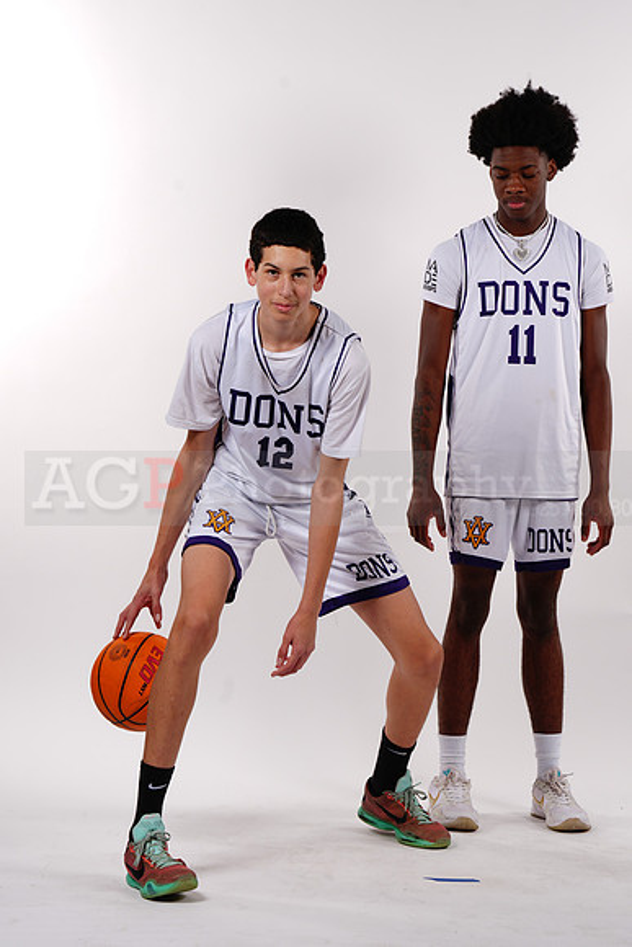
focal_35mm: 128
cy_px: 474
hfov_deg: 10.7
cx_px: 316
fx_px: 3368
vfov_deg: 16.0
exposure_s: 1/500
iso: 200
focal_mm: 128
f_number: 9
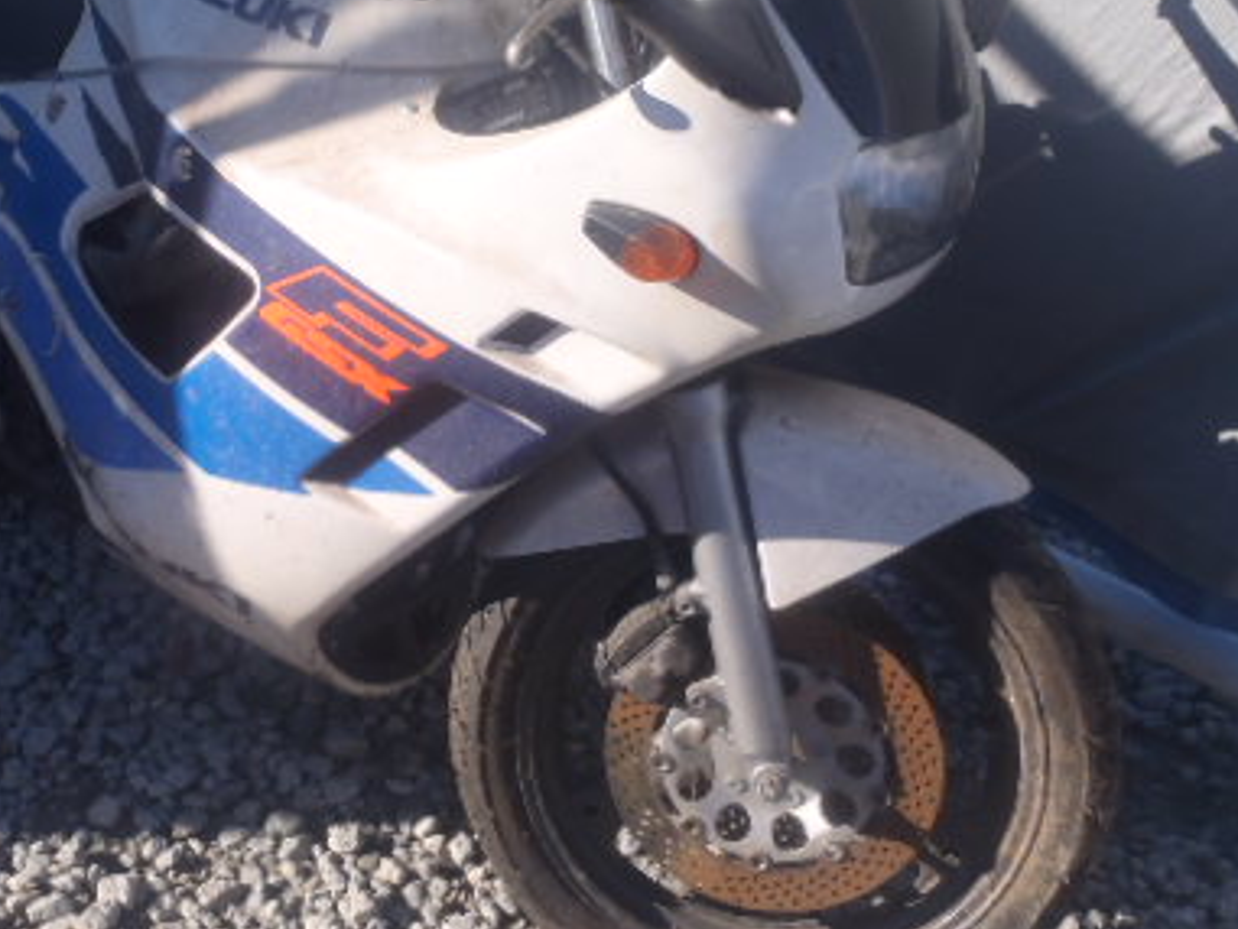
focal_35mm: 47
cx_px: 312
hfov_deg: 39.4
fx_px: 1681
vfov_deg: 30.7
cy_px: 338
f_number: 4.5
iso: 80
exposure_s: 1/400
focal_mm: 5
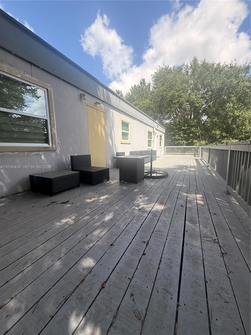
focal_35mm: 14
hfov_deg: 85.7
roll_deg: +0.7
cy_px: 168
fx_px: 135
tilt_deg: -7.3
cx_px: 126
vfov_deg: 102.1
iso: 64
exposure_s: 1/1189
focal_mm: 2.22
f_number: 2.2
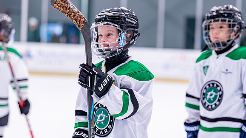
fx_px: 946
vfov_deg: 8.4
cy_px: 69
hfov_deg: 14.8
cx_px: 115
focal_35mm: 145
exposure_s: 1/1250
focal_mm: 113
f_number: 2.8
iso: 2500
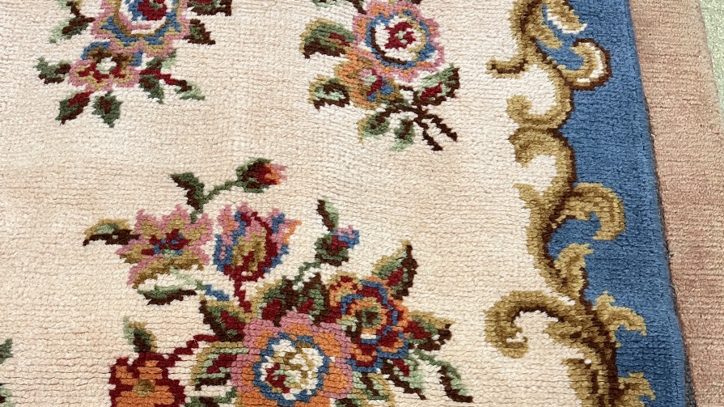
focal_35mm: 38
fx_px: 729
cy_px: 430
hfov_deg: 52.8
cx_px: 362
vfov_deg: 28.7
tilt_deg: -72.8
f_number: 1.6
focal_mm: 5.1
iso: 125
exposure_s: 1/50
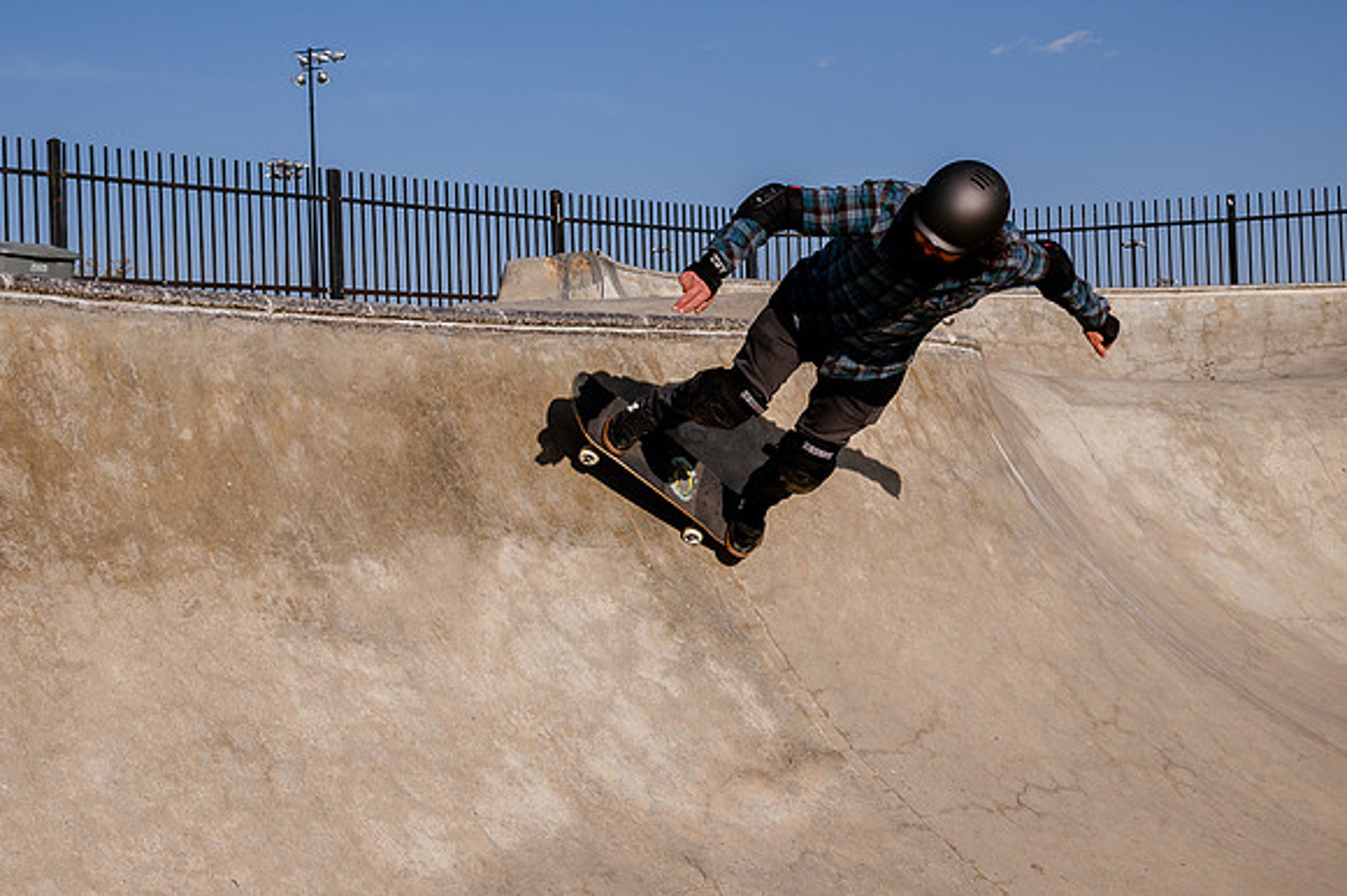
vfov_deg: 24.7
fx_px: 2041
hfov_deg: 36.5
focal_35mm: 55
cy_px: 317
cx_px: 584
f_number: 11
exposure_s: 1/500
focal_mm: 38
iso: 200
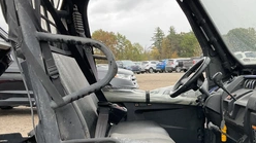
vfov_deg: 23.1
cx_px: 162
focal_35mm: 51
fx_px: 346
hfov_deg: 40.3
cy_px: 116
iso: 25
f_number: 1.8
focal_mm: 3
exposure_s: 1/126
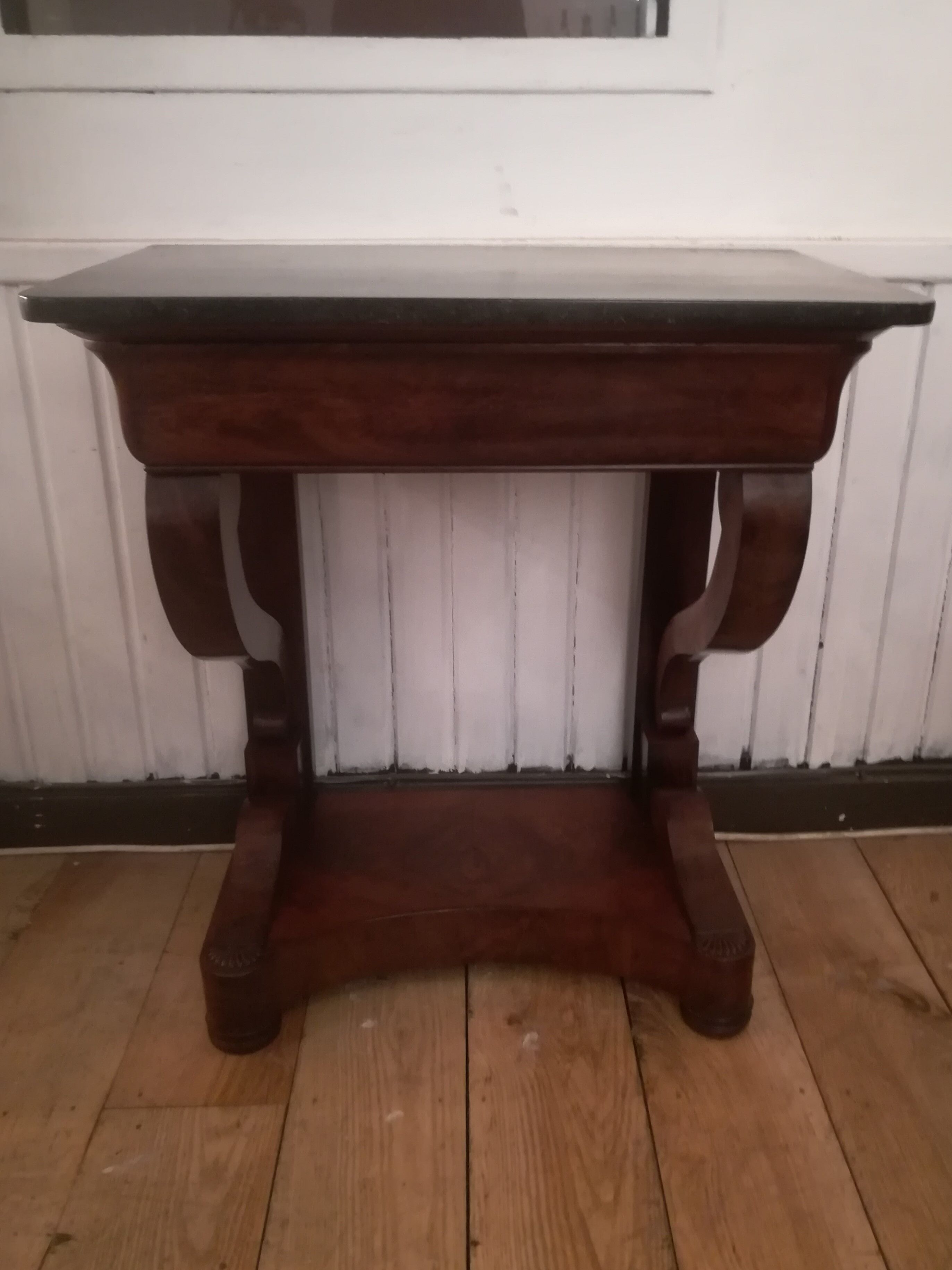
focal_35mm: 26
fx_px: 953
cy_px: 635
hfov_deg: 53.1
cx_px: 476
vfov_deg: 67.3
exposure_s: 1/14.3
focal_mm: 3.83
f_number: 2.2
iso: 640
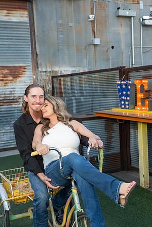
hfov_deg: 28.1
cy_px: 114
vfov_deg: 41.1
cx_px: 76
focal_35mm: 48
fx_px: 304
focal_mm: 48
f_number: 4
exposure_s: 1/200
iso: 500
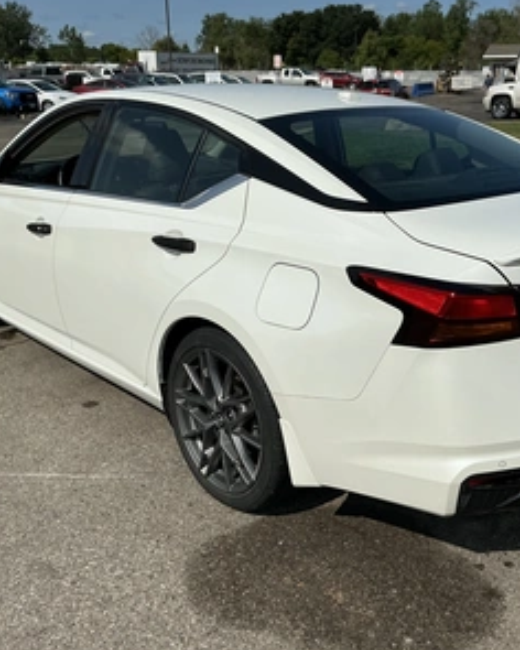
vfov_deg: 49.1
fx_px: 712
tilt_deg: -17.1
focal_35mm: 37
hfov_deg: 39.9
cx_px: 324
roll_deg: +1.7
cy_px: 326
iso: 25
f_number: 1.8
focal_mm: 3
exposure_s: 1/5814
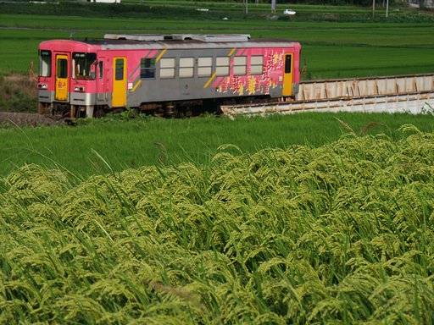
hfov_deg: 13.7
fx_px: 1805
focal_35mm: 144
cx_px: 217
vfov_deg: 10.3
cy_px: 162
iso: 100
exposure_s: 1/1000
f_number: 4
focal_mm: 36.39
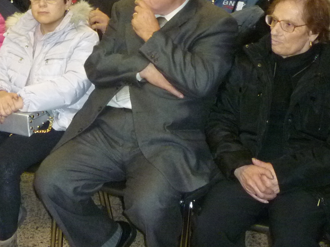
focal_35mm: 73
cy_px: -4
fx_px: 696
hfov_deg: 26.4
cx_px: 96
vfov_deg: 19.5
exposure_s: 1/30
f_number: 3.3
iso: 400
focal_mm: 5.2
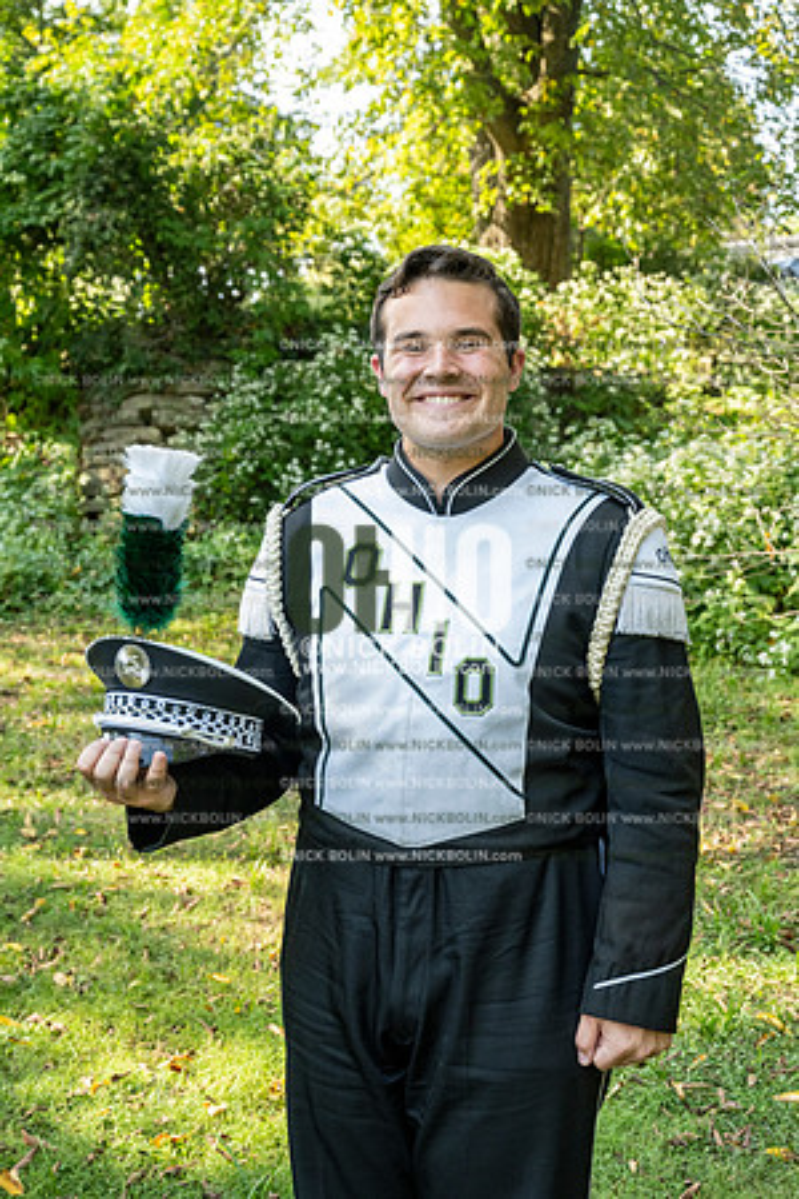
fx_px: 1631
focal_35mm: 49
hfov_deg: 27.5
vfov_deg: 40.3
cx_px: 400
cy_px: 600
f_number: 5
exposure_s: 1/800
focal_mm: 49
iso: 1250
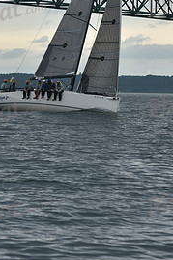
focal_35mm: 270
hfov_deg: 5.1
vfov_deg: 7.6
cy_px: 57
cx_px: 97
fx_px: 1949
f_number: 7.1
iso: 250
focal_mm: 125
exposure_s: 1/800
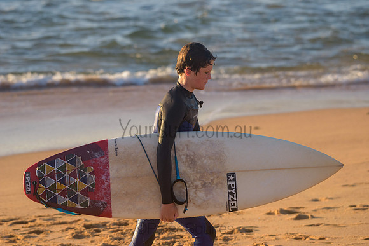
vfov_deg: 6.9
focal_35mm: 200
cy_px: 123
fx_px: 2050
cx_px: 184
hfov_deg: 10.3
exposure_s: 1/2000
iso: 900
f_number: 5.6
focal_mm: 200
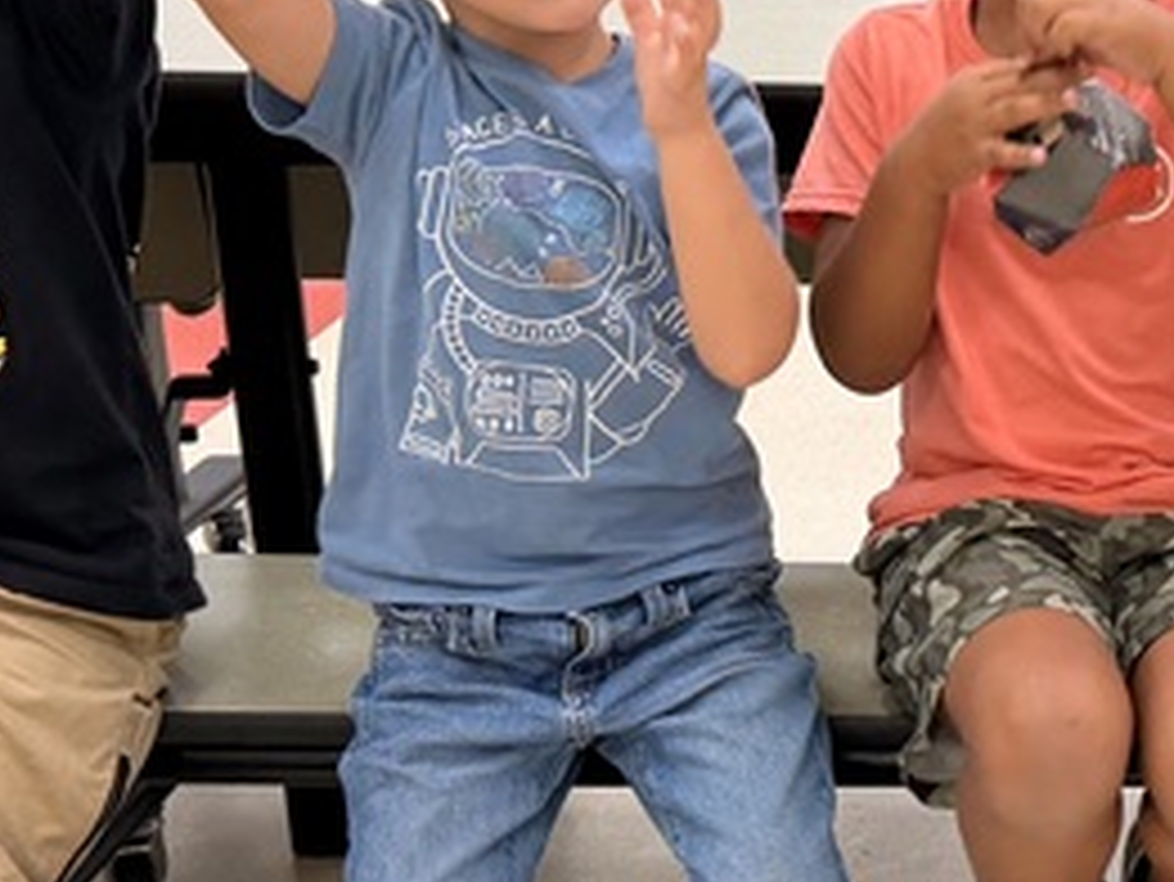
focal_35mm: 94
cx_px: 1561
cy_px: 410
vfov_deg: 15.7
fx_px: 3189
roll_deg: -0.3
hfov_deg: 19.2
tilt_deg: -17.3
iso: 200
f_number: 1.78
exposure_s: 1/60
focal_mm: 6.76
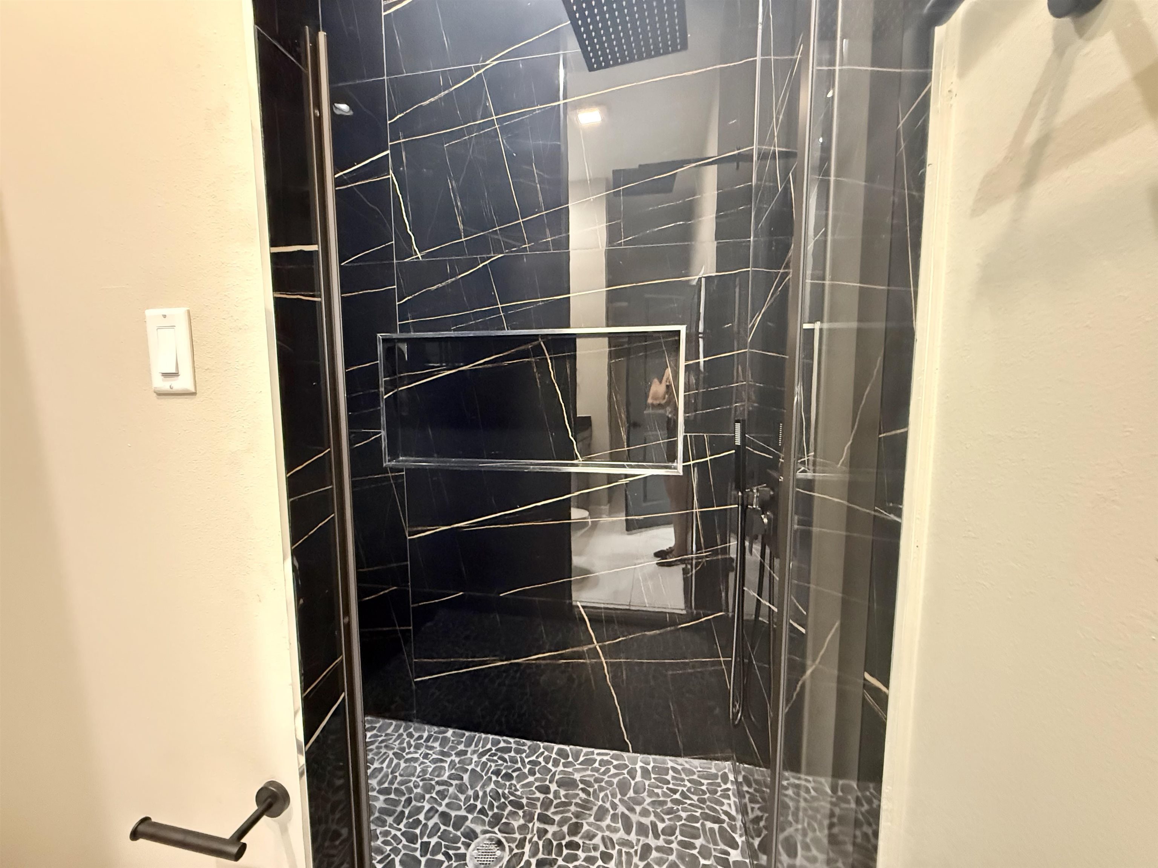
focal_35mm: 14
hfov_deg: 102.1
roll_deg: +0.9
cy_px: 434
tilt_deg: -4.7
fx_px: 468
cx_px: 579
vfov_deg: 85.7
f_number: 2.2
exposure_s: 1/30
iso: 1600
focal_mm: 2.22
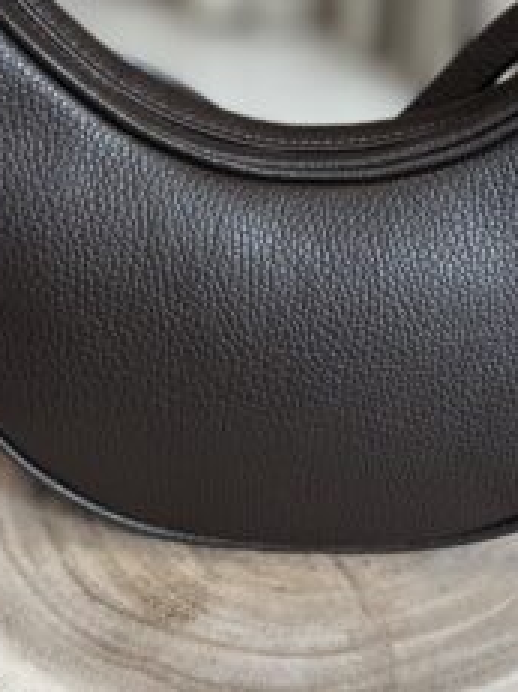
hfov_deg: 24.3
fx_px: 1198
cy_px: 247
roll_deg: -3.4
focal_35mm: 60
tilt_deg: -29.8
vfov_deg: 32.0
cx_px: 314
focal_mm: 5.1
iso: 125
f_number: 1.6
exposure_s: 1/101
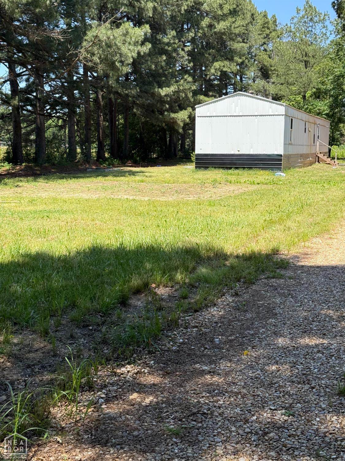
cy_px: 230
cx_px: 172
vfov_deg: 39.7
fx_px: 638
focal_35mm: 48
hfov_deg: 30.3
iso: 64
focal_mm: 6.76
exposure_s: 1/1883
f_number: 1.78
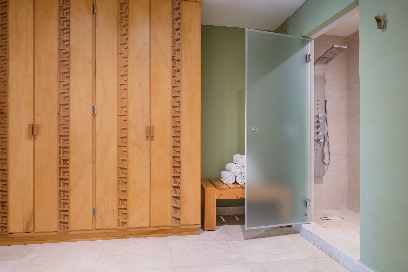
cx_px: 204
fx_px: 238
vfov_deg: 59.5
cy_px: 136
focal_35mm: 21
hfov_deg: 81.2
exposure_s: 1/125
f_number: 6.4
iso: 500
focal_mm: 13.8
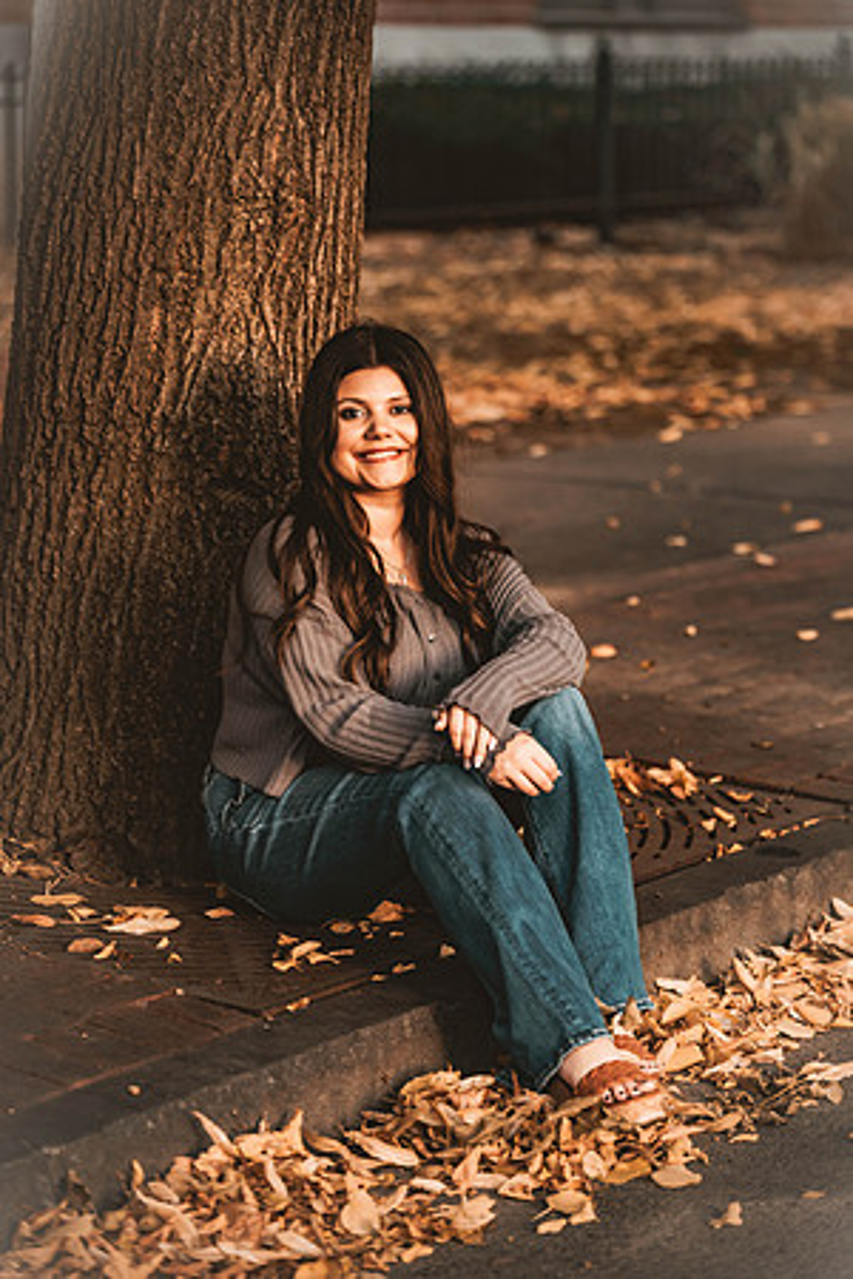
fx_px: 3732
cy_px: 640
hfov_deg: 13.0
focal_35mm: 105
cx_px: 426
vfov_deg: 19.5
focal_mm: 105
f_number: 2.8
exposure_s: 1/125
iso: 400
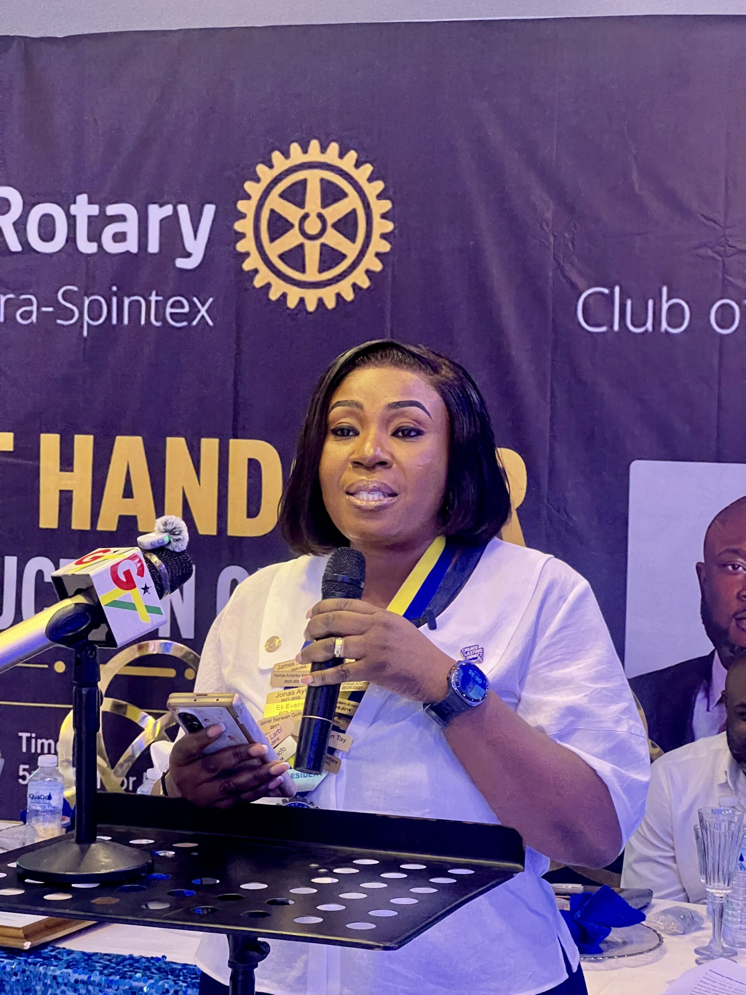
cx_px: 373
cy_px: 498
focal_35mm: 77
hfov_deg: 19.1
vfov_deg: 25.3
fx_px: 2213
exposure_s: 1/34
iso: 800
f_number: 2.8
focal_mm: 9
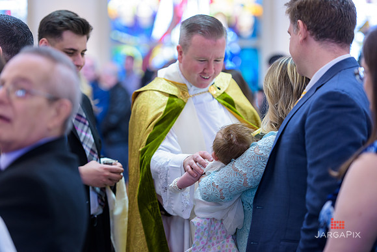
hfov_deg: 16.4
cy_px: 126
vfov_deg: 11.0
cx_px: 188
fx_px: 1309
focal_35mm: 125
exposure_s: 1/125
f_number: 3.2
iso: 1000
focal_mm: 125
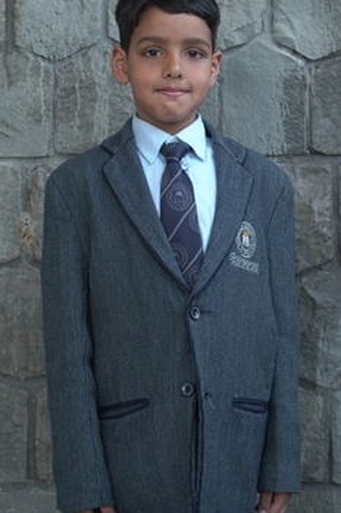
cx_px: 136
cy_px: 201
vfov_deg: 22.6
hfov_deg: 15.1
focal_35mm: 90
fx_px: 1281
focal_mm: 70
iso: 400
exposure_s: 1/125
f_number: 7.1
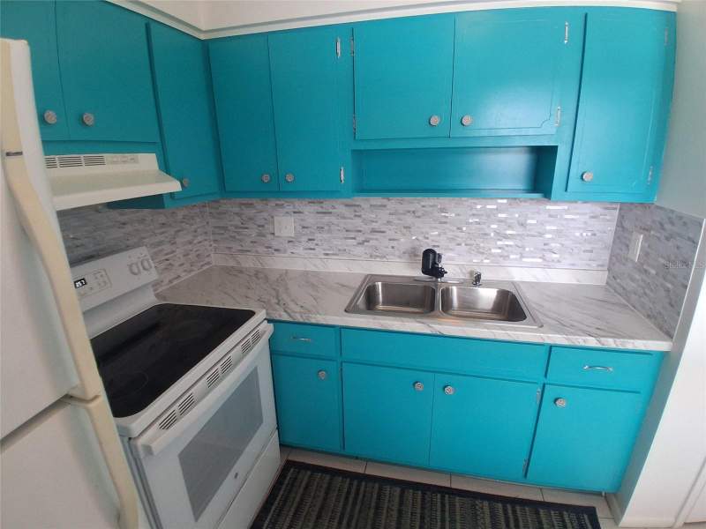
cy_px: 264
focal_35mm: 17
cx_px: 353
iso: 125
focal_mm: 1.4
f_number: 2.2
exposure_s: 1/60
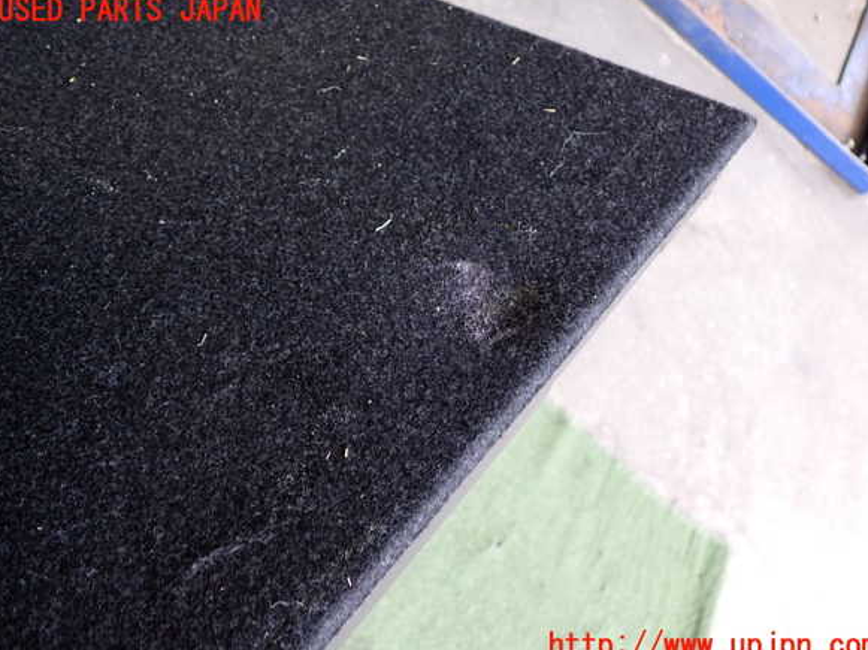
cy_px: 329
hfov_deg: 58.4
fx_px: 777
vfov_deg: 45.4
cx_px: 438
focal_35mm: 31
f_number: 2.3
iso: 200
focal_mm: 5.4
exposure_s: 1/30
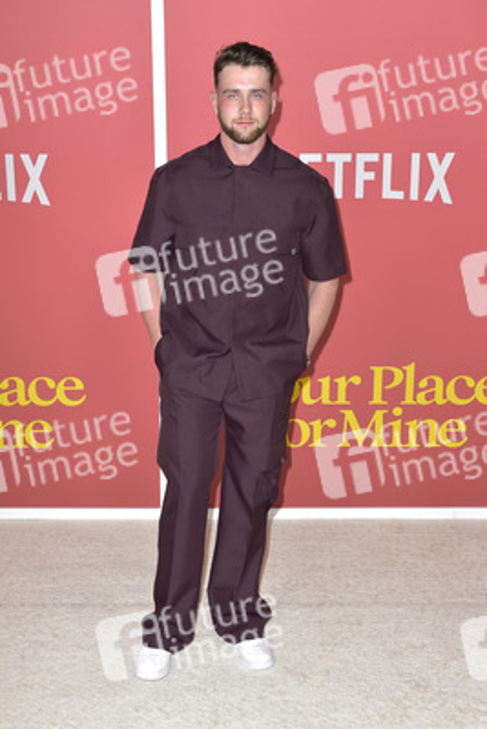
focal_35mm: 48
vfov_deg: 41.1
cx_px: 244
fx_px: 973
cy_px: 364
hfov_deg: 28.1
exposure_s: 1/250
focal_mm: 48
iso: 400
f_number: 6.3
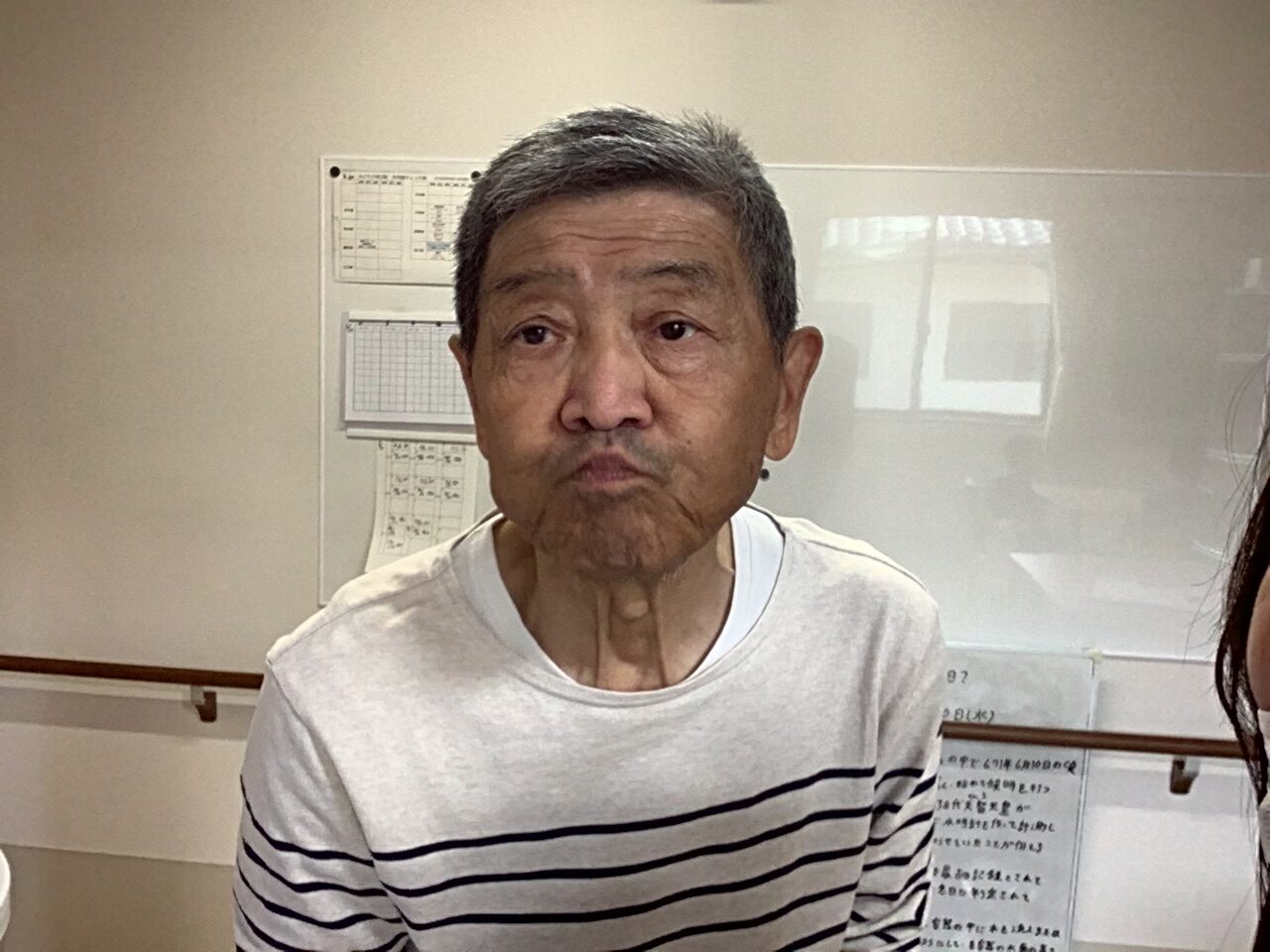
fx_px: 1137
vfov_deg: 45.4
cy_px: 476
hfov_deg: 58.4
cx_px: 635
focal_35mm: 31
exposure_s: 1/60
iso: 200
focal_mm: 2.15
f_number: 2.4
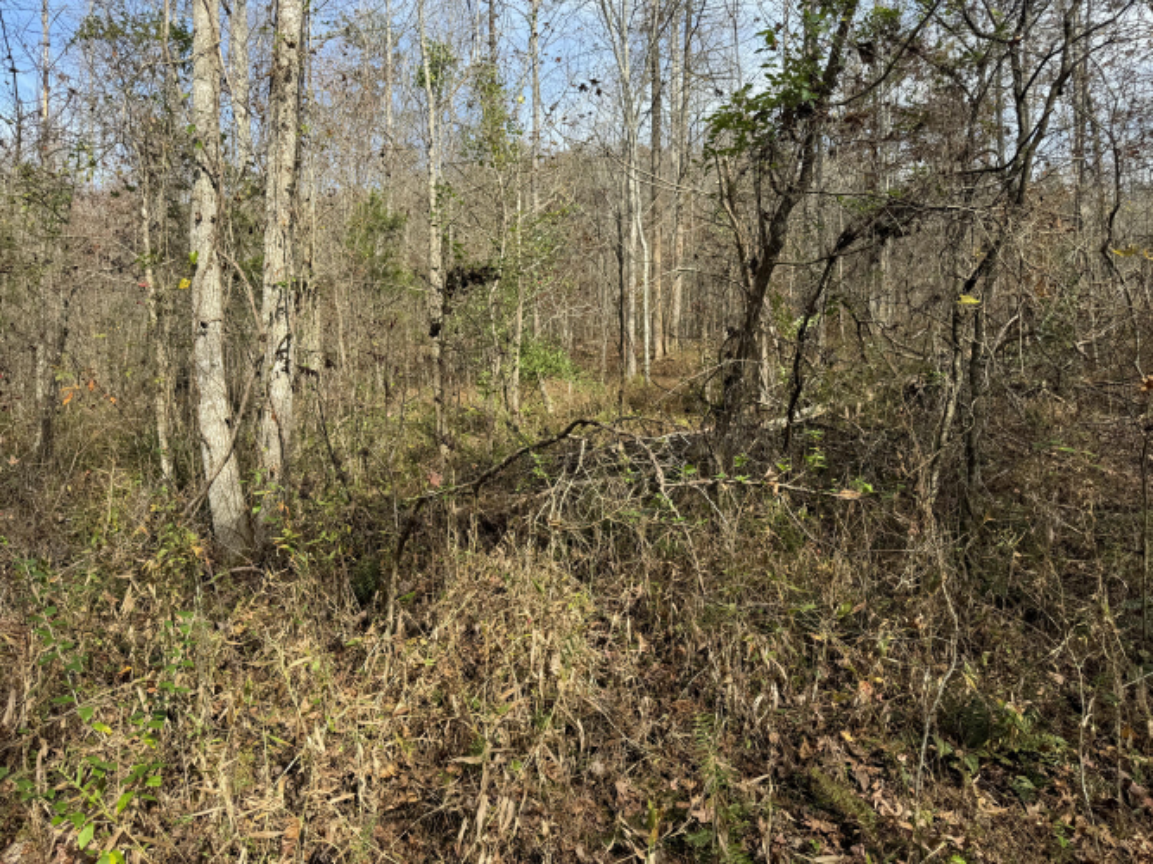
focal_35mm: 24
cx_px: 576
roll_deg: -0.5
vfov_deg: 56.8
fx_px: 799
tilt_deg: -0.5
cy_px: 432
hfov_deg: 71.6
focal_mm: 6.76
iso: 80
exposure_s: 1/1238
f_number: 1.78
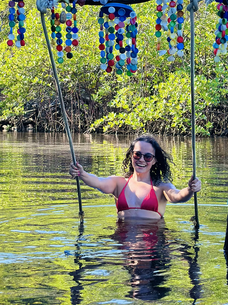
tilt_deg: +1.7
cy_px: 98
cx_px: 121
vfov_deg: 21.9
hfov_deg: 16.6
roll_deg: -1.3
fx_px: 782
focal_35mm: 89
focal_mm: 6.86
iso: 80
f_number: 1.78
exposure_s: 1/903
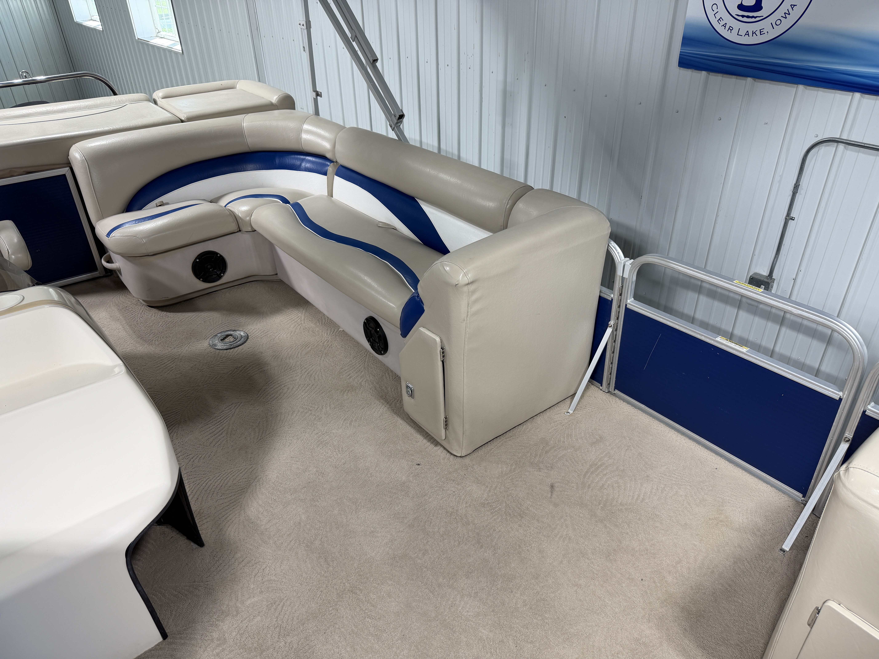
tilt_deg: -31.7
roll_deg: +1.3
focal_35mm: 24
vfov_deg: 56.8
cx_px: 440
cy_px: 330
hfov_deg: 71.6
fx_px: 609
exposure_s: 1/155
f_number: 1.78
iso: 64
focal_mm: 6.76
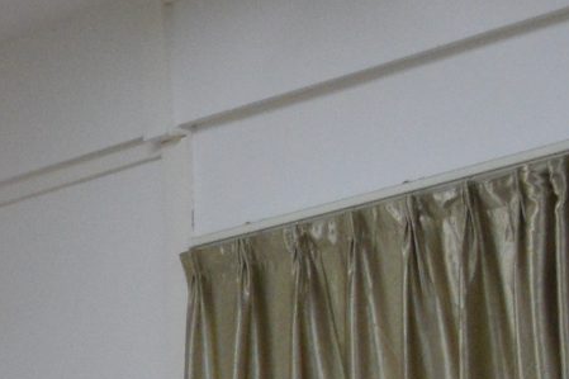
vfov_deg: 6.0
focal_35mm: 220
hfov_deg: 8.2
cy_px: 840
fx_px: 3476
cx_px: -1025
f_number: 5.6
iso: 1000
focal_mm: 22
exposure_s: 1/100
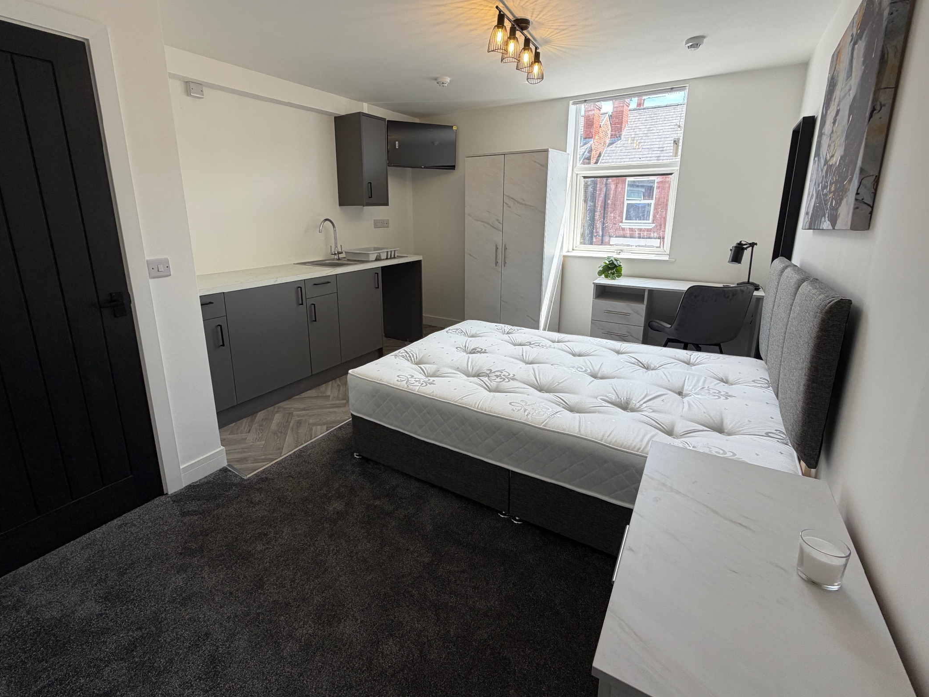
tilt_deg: -13.5
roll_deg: +1.0
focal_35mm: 16
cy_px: 310
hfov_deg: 94.4
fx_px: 429
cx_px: 444
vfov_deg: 77.8
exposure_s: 1/121
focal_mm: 2.22
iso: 64
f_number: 2.2
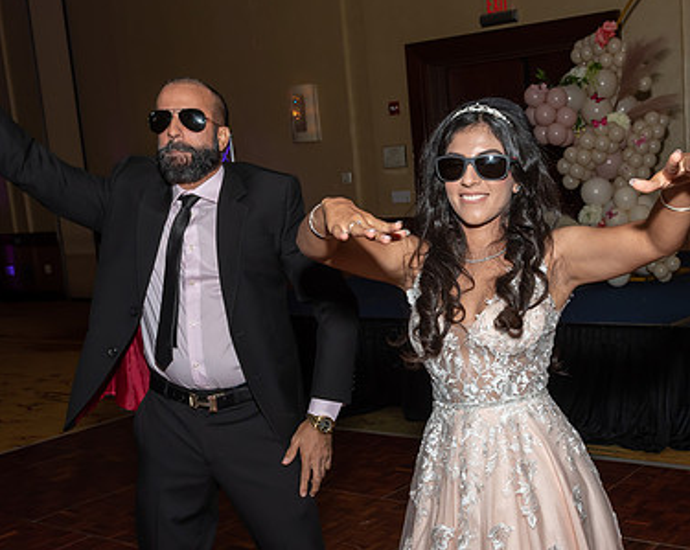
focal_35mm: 48
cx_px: 445
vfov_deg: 31.3
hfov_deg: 38.5
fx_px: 979
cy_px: 340
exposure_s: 1/250
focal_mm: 18
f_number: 6.3
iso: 400
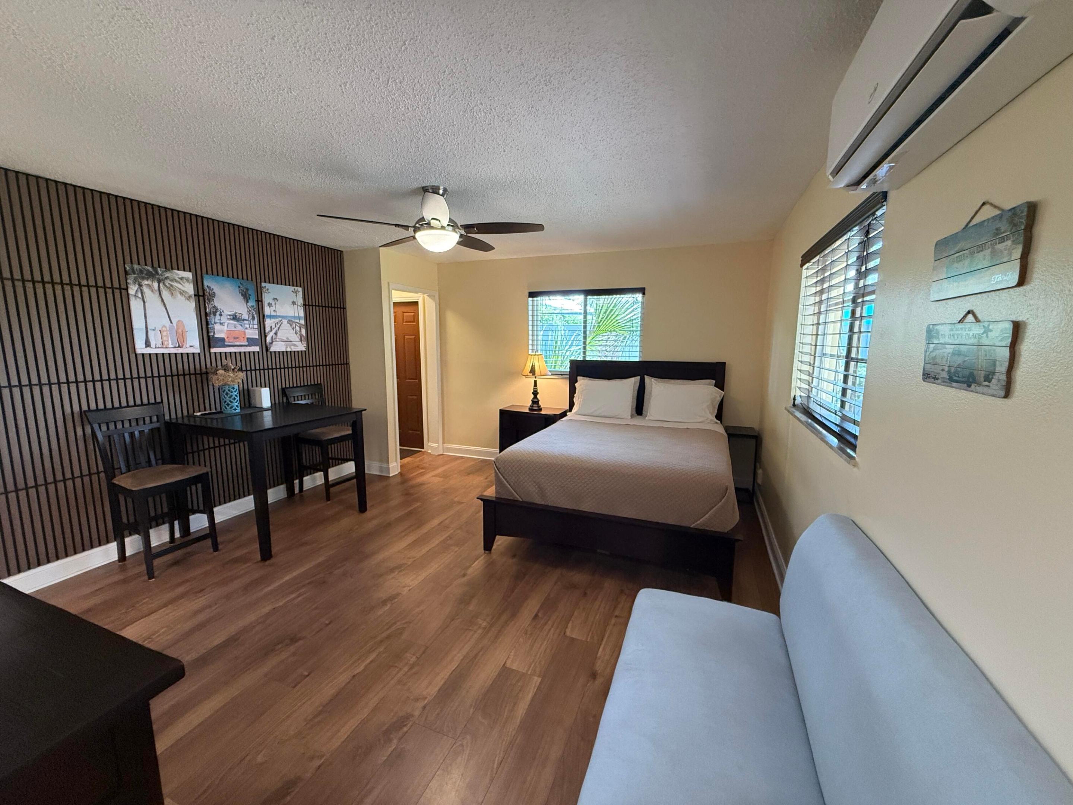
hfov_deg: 102.1
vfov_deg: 85.7
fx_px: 434
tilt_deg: -7.5
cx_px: 536
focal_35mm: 14
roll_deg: -0.3
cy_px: 402
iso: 500
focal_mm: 2.22
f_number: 2.2
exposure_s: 1/120
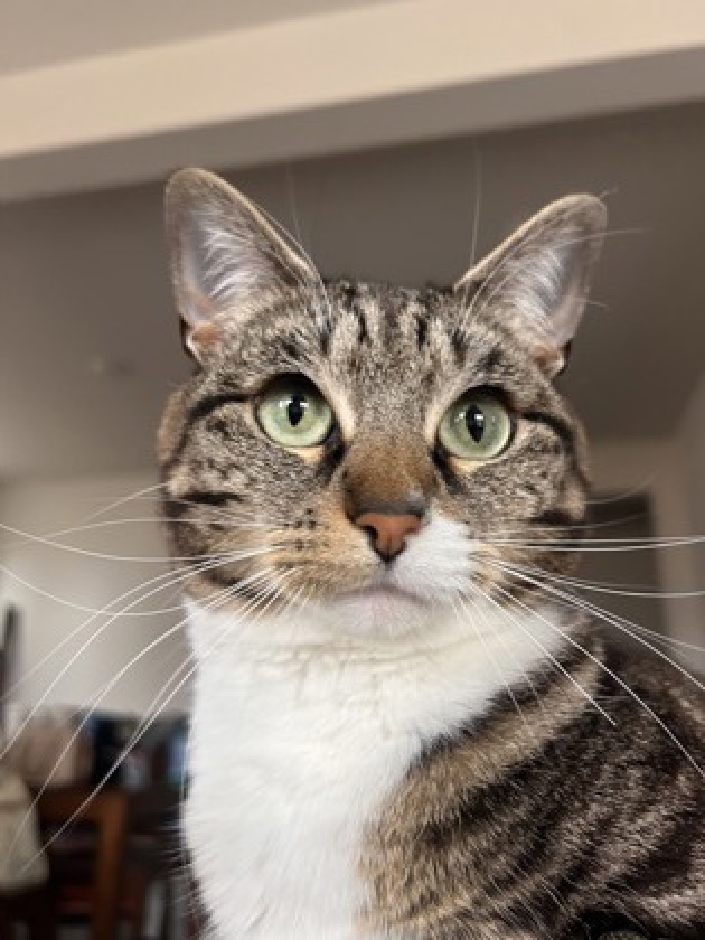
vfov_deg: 67.3
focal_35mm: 26
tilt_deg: +19.4
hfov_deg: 53.1
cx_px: 352
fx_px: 706
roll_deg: -1.9
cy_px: 470
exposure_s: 1/60
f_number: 1.5
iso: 160
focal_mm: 5.7
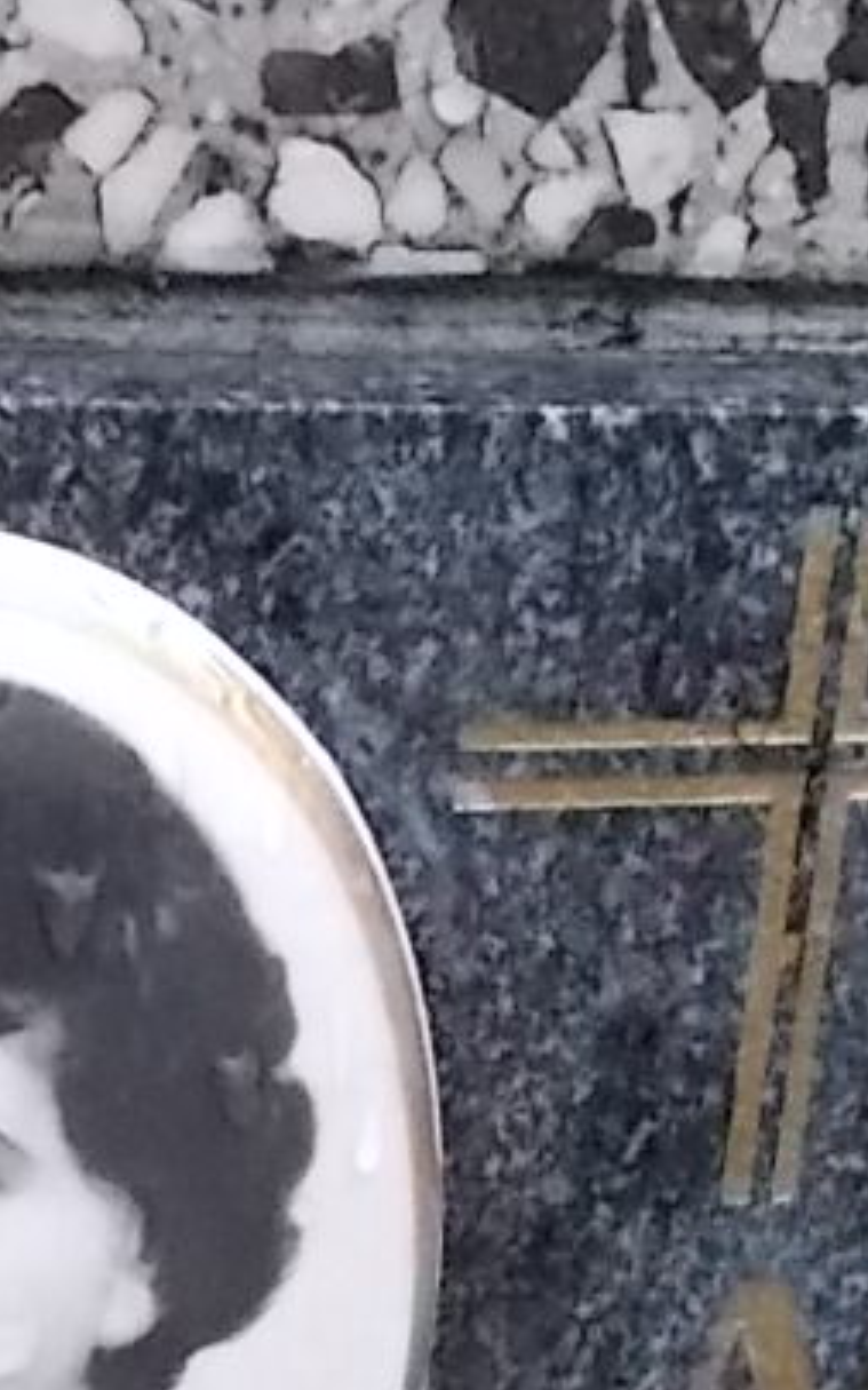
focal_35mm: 109
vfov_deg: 18.3
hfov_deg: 12.0
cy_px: 1589
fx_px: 4127
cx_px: 353
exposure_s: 1/125
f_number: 3.2
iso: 400
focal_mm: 4.6
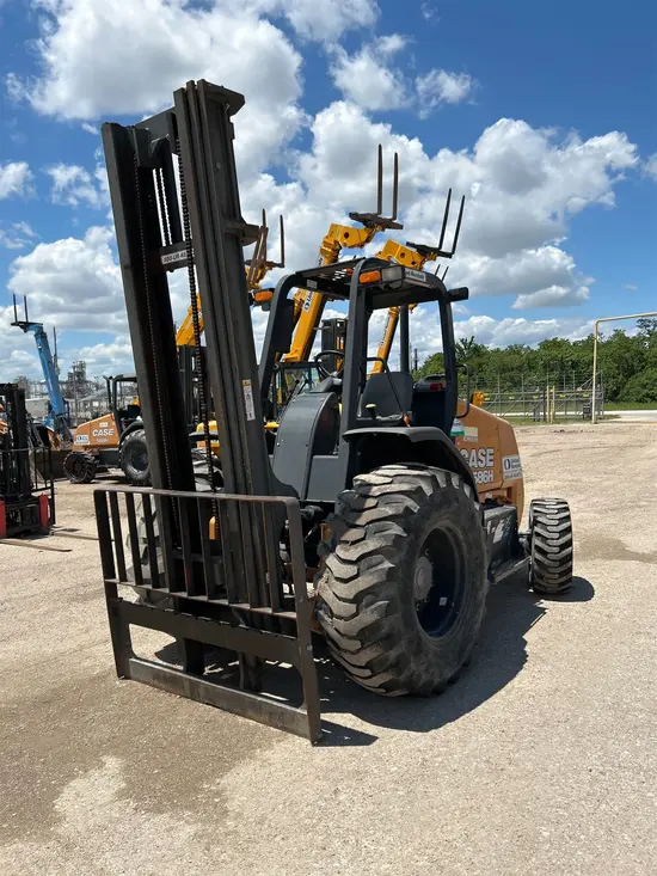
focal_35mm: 26
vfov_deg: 67.3
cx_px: 328
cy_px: 438
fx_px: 658
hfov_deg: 53.1
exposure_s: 1/5319
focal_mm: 5.7
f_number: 1.5
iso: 50
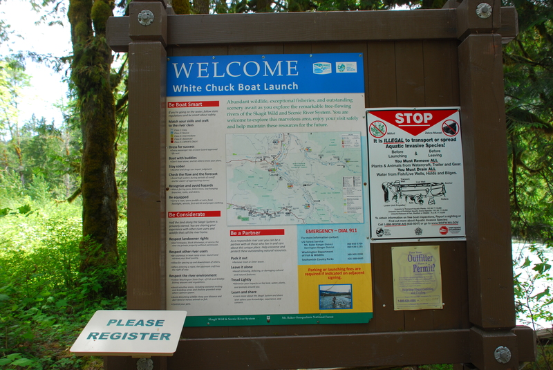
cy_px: 185
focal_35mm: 33
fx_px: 507
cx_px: 276
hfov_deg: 57.2
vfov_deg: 40.0
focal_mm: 22
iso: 125
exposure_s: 1/100
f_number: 4
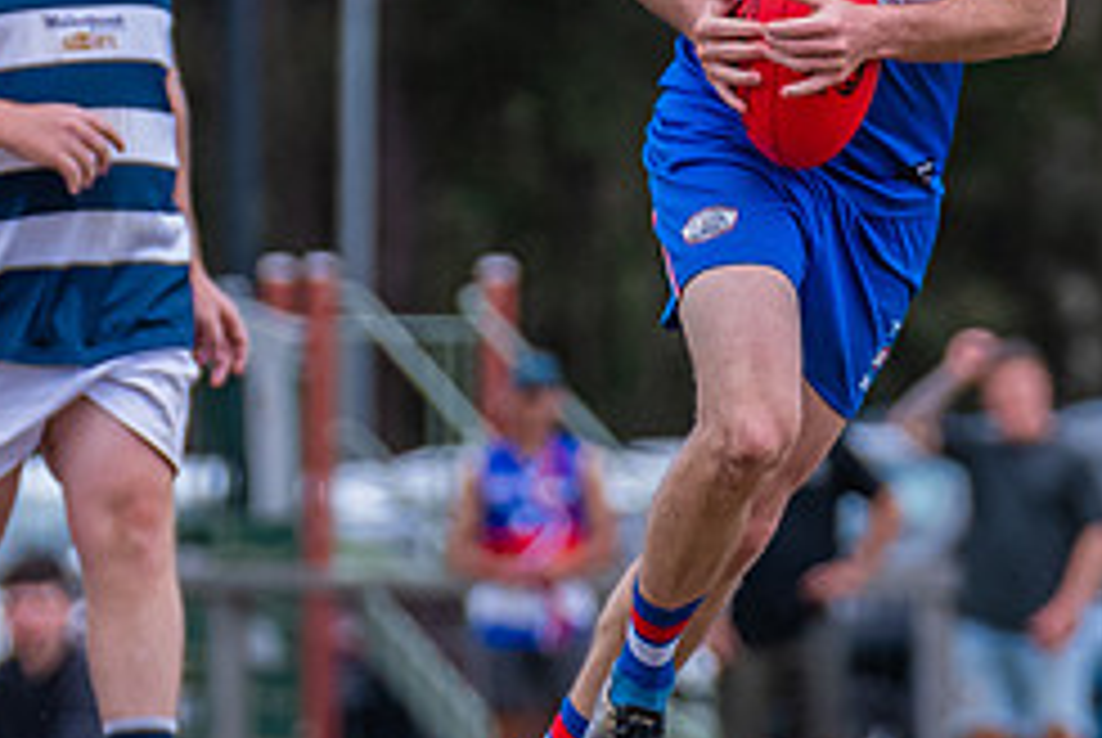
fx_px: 41221
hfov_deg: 1.5
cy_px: 220
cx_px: 756
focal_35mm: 1345
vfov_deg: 1.0
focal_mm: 290
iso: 800
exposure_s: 1/2000
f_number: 5
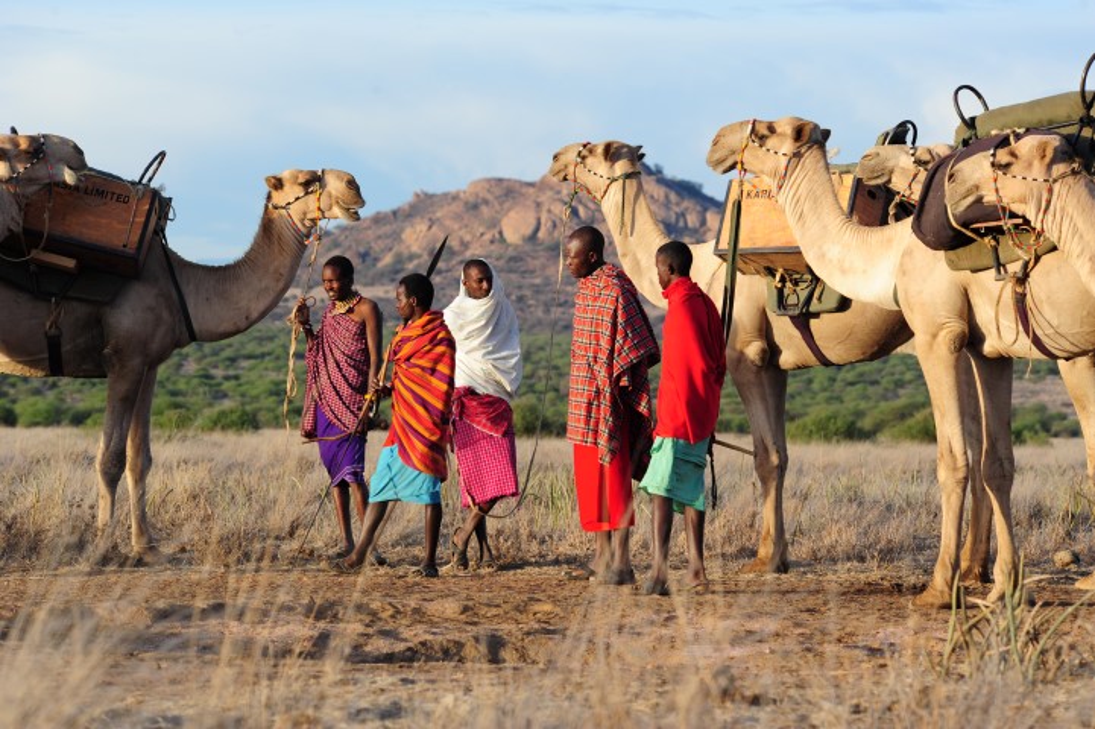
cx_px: 548
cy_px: 364
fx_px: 5624
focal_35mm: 185
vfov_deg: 7.4
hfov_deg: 11.1
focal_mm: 185
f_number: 8
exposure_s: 1/250
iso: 400
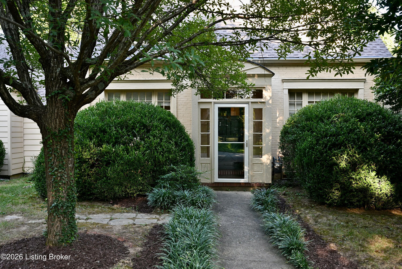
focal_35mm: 30
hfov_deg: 61.9
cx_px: 201
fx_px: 335
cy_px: 134
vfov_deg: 43.6
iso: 280
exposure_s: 1/60
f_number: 5
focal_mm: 30
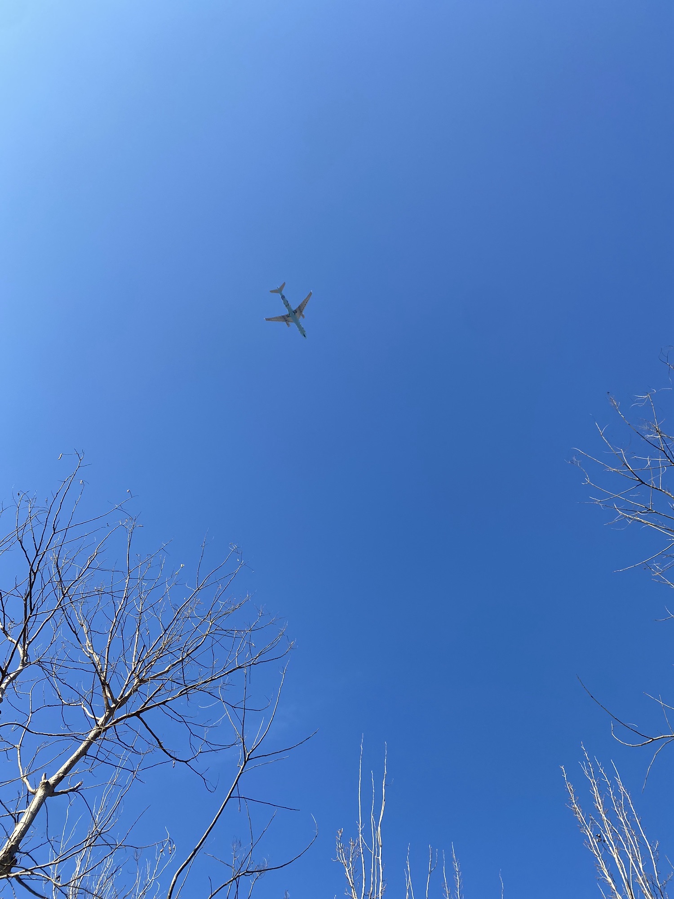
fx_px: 675
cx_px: 337
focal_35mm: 26
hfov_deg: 53.1
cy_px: 450
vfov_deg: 67.3
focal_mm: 4.25
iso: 32
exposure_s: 1/1727
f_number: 1.8
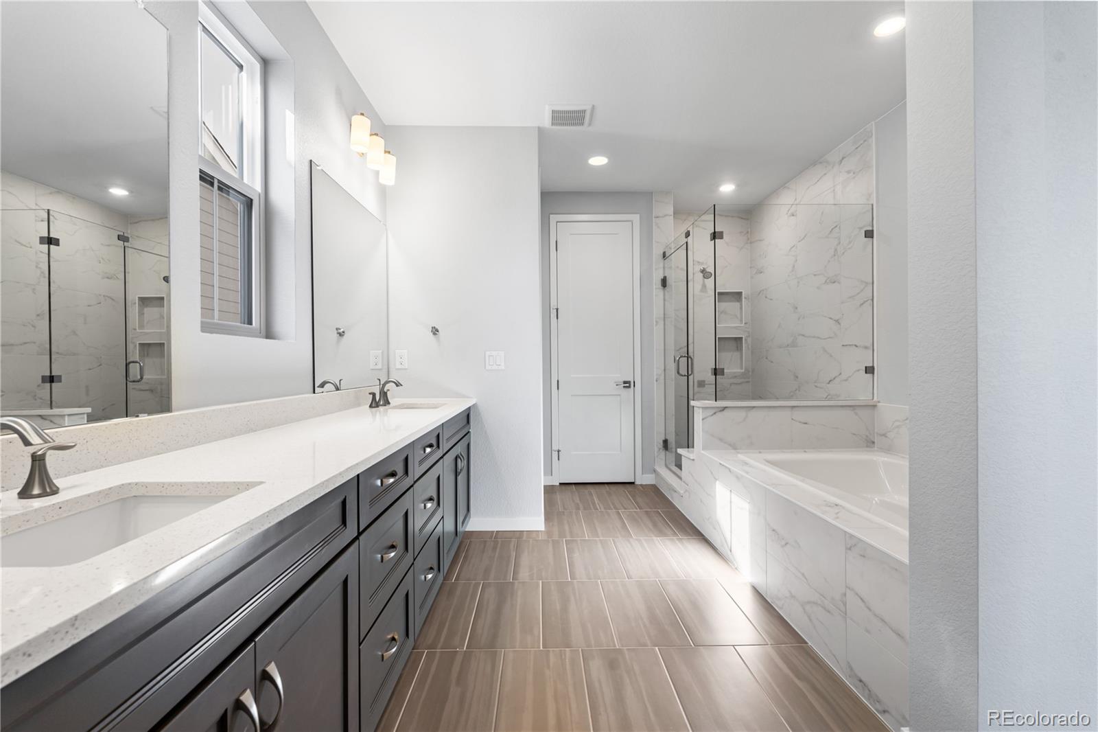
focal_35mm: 16
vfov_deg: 73.7
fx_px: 488
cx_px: 549
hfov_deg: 96.7
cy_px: 366
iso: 125
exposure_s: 1/20
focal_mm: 16
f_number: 8
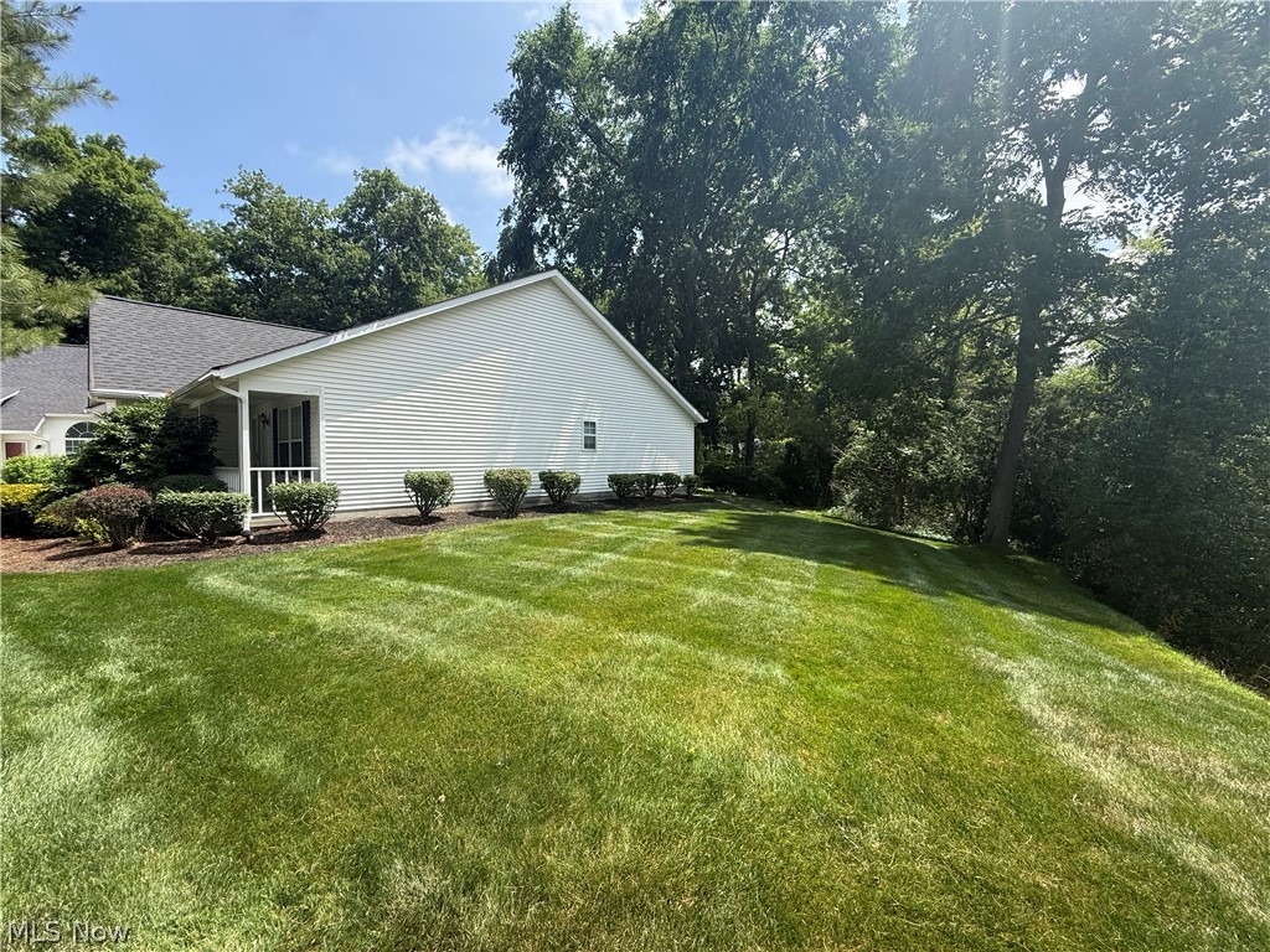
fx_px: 514
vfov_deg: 85.7
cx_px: 635
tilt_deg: -2.4
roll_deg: -1.0
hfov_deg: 102.1
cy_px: 476
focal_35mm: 14
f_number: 2.2
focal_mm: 2.22
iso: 50
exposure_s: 1/985
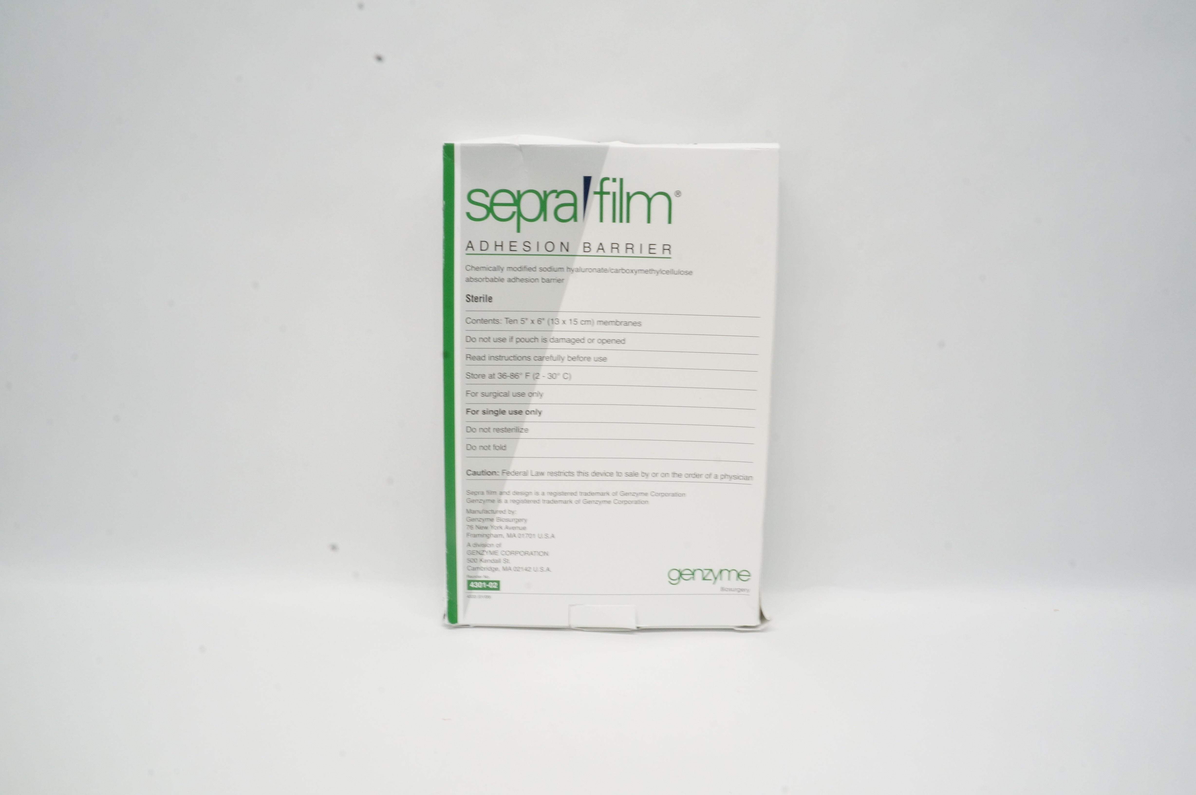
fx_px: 896
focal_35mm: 27
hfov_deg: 67.4
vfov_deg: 47.8
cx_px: 598
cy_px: 398
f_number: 22
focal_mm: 18
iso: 800
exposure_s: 1/6
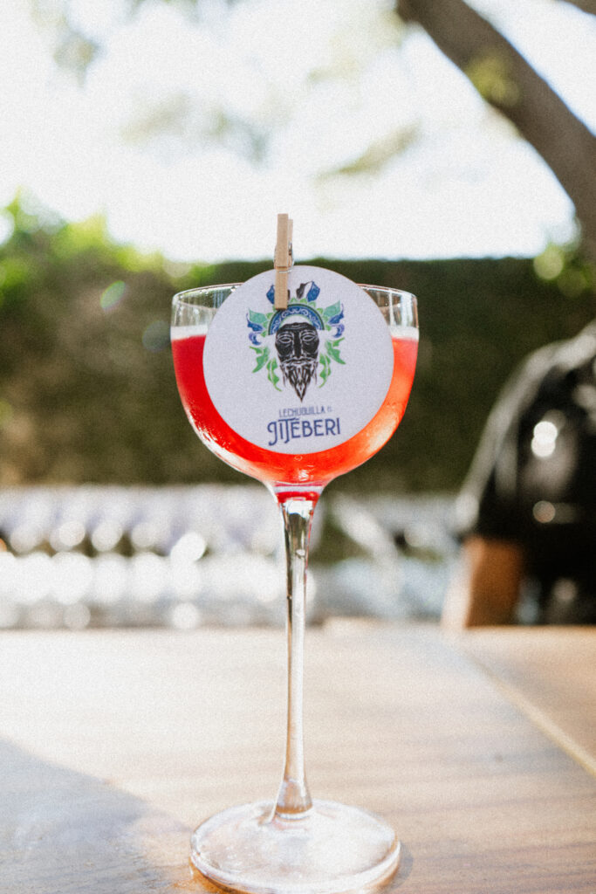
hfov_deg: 37.9
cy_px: 447
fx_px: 869
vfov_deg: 54.4
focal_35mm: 35
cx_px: 298
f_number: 4.5
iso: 250
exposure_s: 1/100
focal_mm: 35
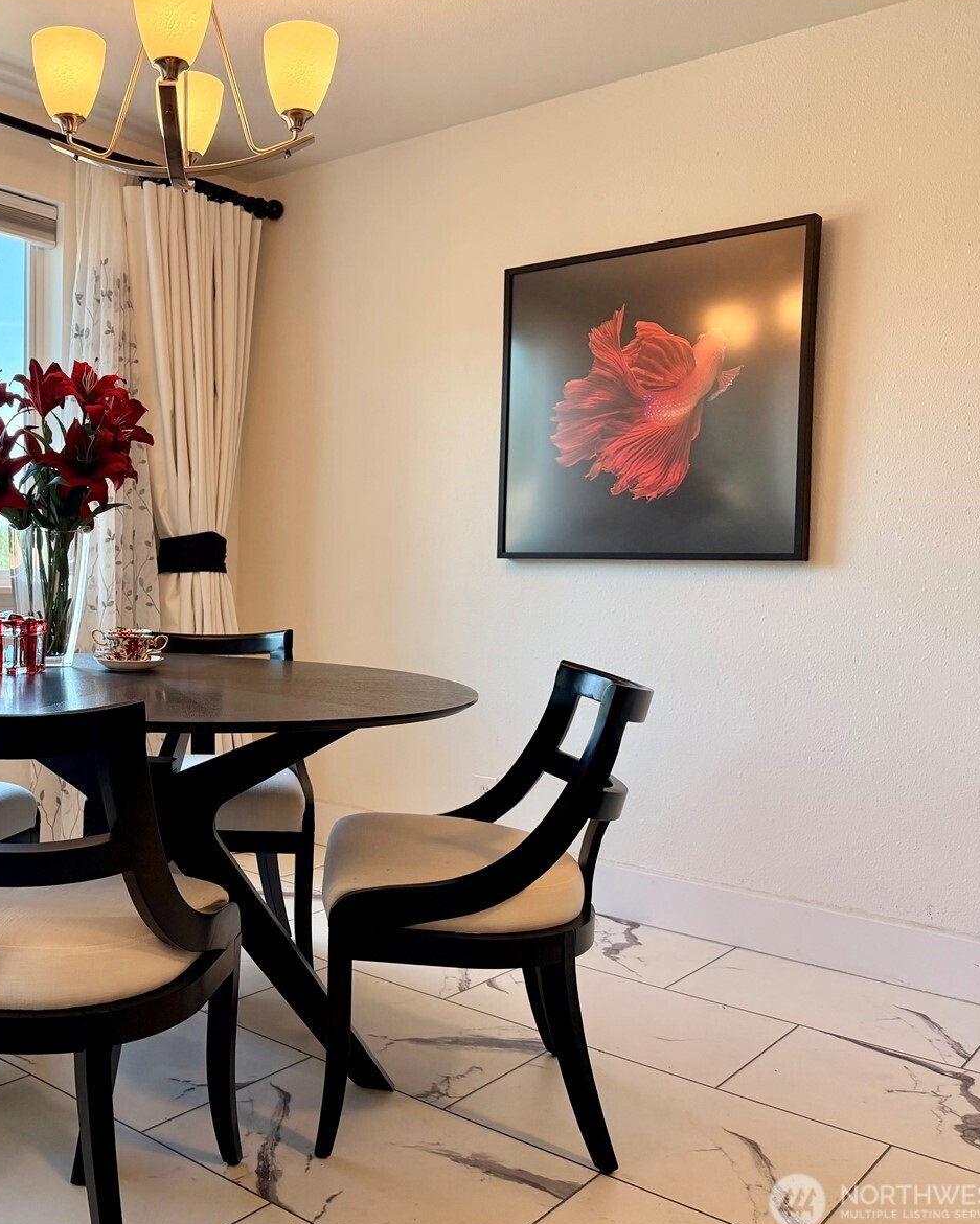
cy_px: 617
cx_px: 204
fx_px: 1160
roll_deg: -1.0
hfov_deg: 43.8
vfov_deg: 55.7
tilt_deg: -2.7
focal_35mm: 32
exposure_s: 1/185
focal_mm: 6.76
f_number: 1.78
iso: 125
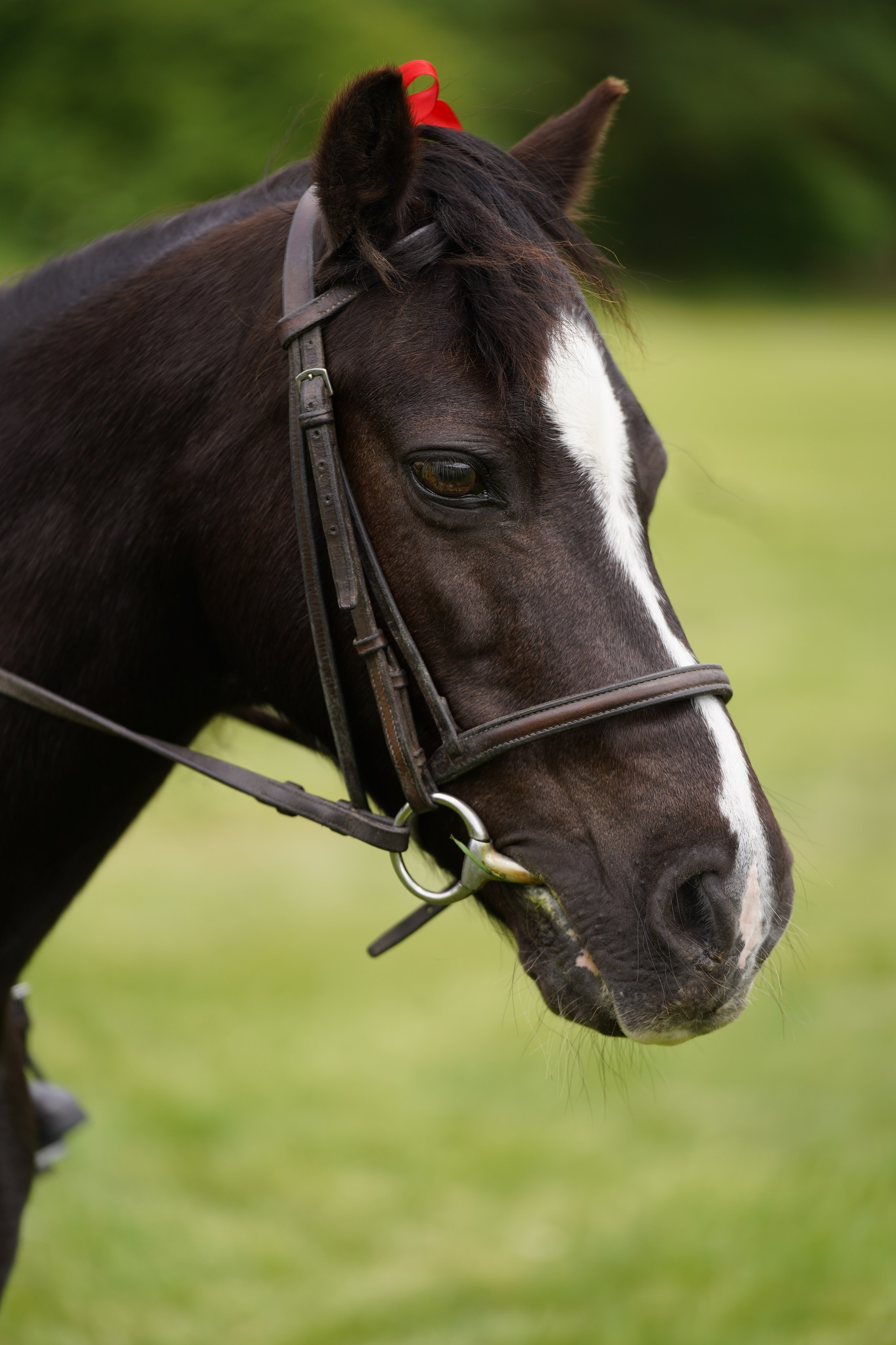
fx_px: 4965
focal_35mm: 133
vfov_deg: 15.4
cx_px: 448
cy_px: 672
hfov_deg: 10.3
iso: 100
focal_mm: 133
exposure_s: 1/800
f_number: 2.8
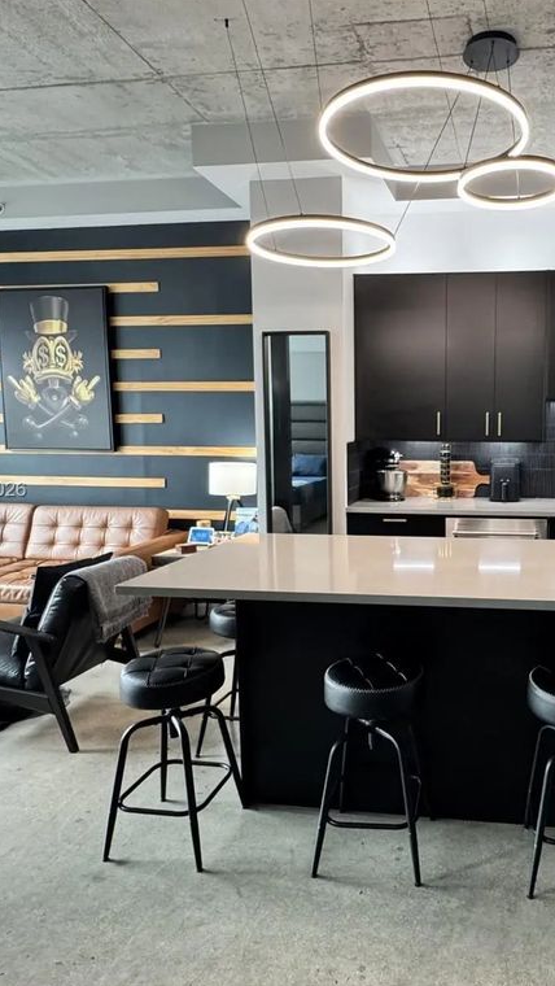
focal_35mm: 22
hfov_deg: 49.0
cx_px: 432
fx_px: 575
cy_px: 491
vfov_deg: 81.2
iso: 320
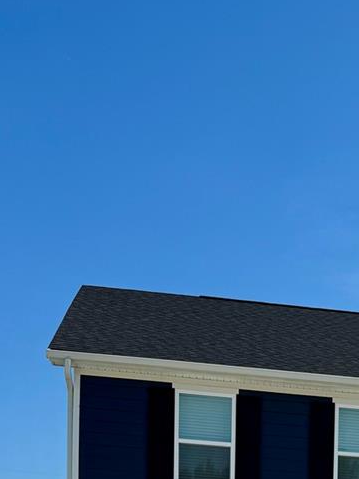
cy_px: 684
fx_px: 1065
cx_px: 399
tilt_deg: -0.9
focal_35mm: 77
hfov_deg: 18.4
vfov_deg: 21.8
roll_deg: -1.6
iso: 80
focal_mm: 6.76
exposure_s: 1/7092
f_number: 1.78
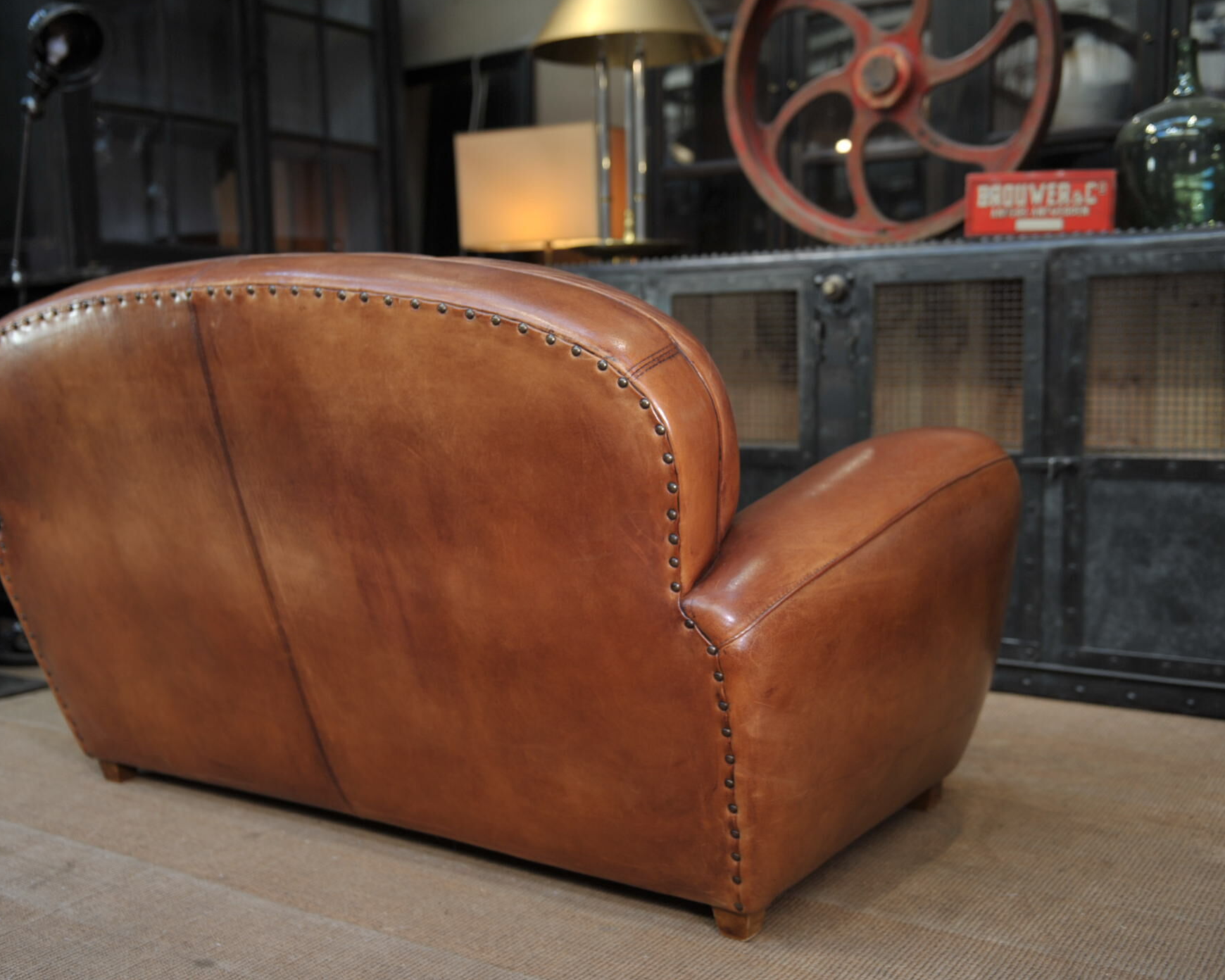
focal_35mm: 39
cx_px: 608
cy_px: 488
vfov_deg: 38.2
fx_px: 1414
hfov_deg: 46.8
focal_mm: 34
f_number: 3.2
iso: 320
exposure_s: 1/50
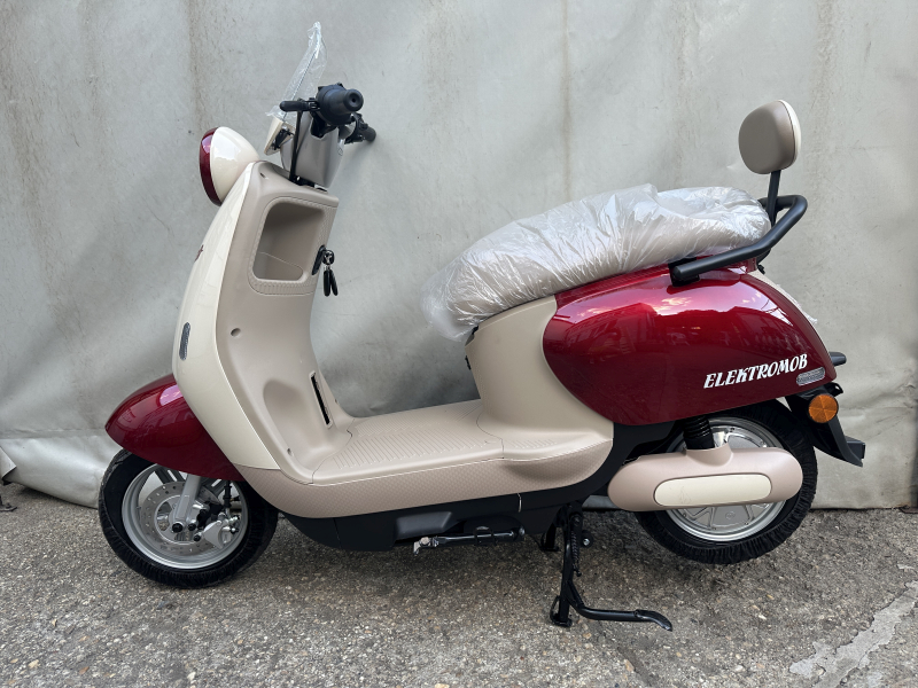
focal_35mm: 24
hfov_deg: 71.6
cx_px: 459
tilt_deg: -11.8
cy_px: 344
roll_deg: +4.3
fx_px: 636
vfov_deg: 56.8
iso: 80
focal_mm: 6.86
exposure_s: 1/121
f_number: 1.78
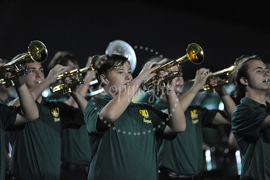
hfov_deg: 3.4
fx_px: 4497
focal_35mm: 600
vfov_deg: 2.3
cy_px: 90
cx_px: 135
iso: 6400
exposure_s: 1/200
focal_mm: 600
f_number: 6.3
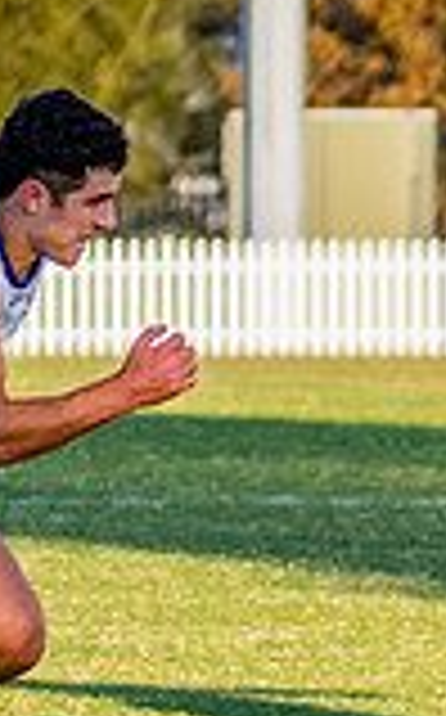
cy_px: 606
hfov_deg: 1.5
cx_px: 1287
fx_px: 17141
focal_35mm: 879
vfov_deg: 2.4
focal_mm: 170
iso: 800
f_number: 5.6
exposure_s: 1/1600
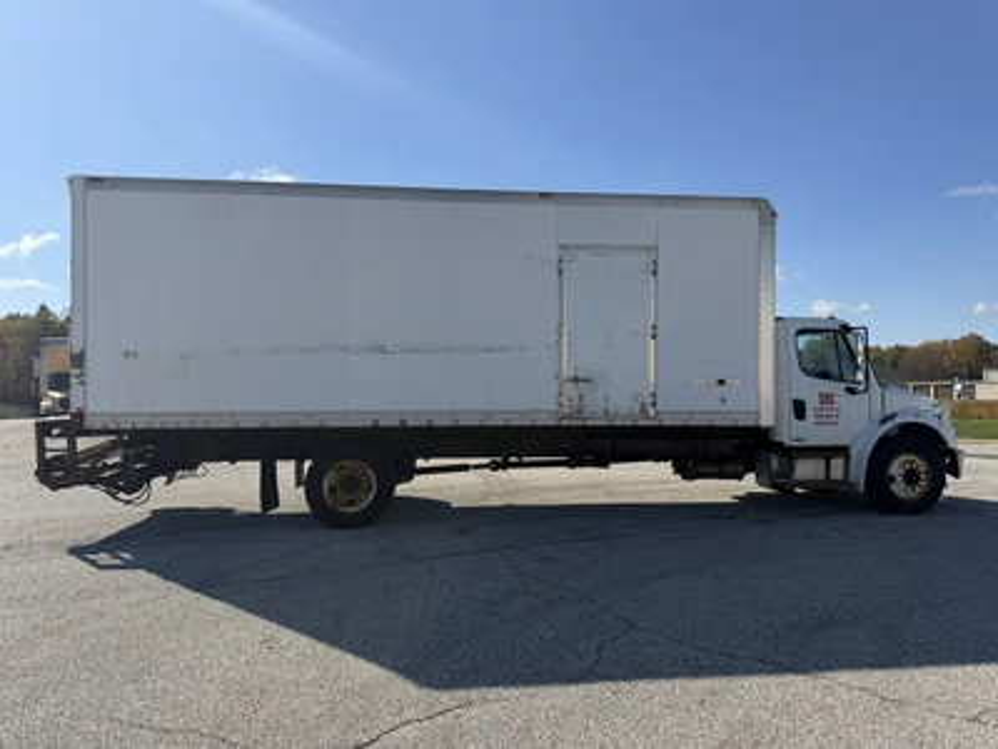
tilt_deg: +2.3
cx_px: 499
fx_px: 692
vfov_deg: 56.8
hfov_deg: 71.6
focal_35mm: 24
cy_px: 374
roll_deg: +0.1
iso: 80
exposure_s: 1/5319
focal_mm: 6.76
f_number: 1.78
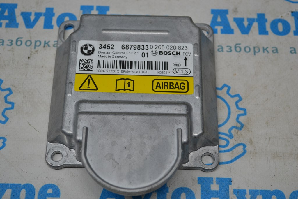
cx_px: 149
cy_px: 100
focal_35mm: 66
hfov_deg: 30.5
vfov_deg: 20.6
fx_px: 546
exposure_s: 1/125
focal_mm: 44
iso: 360
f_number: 5.6
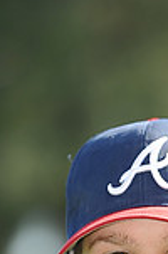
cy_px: 415
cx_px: 96
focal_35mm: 770
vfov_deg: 2.7
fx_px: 5414
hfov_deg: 1.8
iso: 200
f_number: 4.5
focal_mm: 200
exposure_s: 1/500
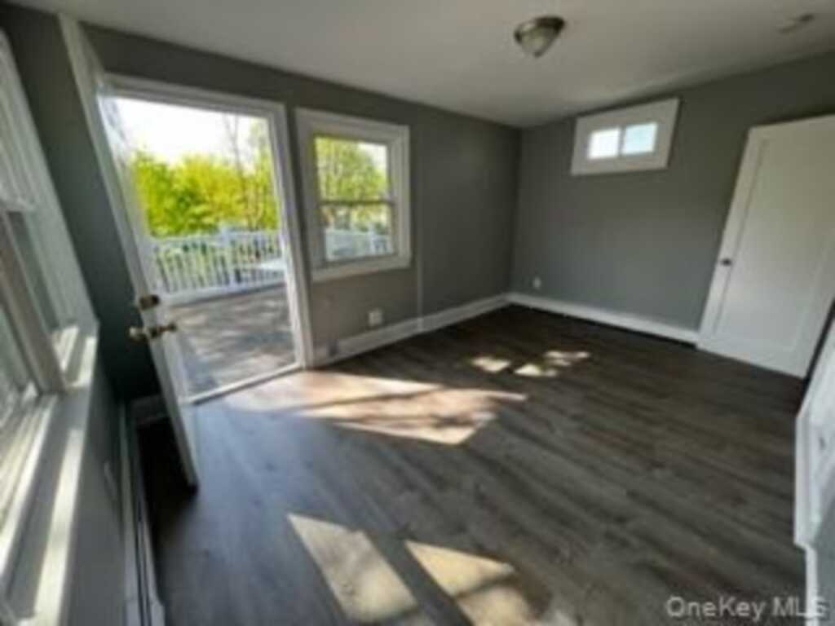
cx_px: 418
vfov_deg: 89.9
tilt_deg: -17.1
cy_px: 313
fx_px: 314
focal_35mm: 13
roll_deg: +0.5
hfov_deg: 106.2
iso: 32
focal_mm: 1.57
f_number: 1.8
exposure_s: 1/128
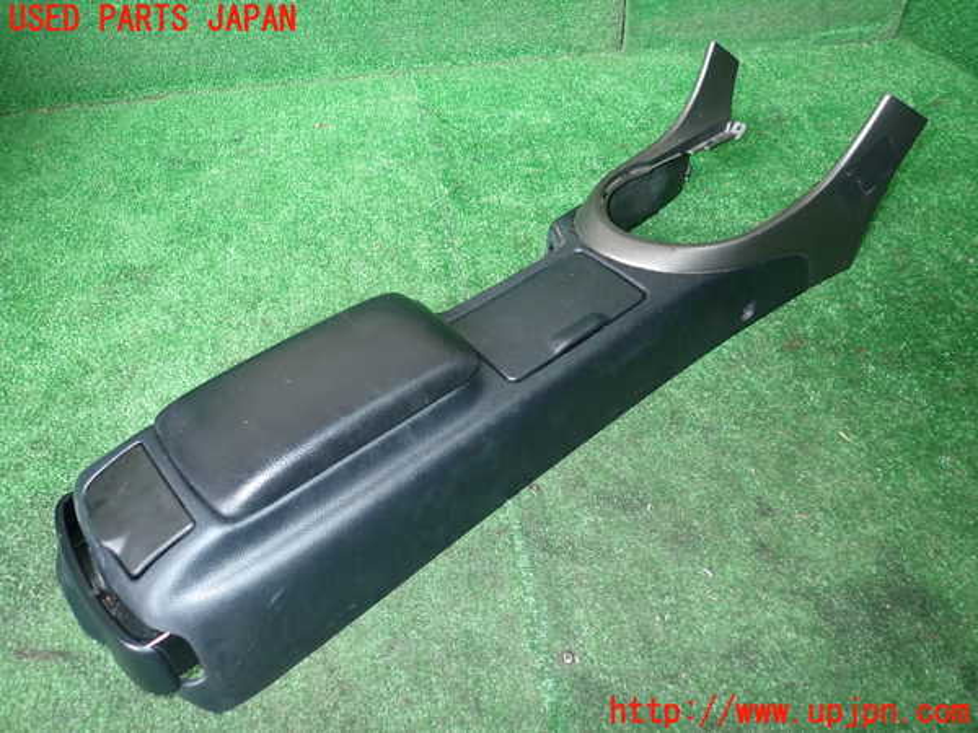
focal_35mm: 25
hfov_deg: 69.4
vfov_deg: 54.9
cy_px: 366
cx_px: 489
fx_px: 706
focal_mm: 4.5
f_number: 2
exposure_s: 1/30
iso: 200
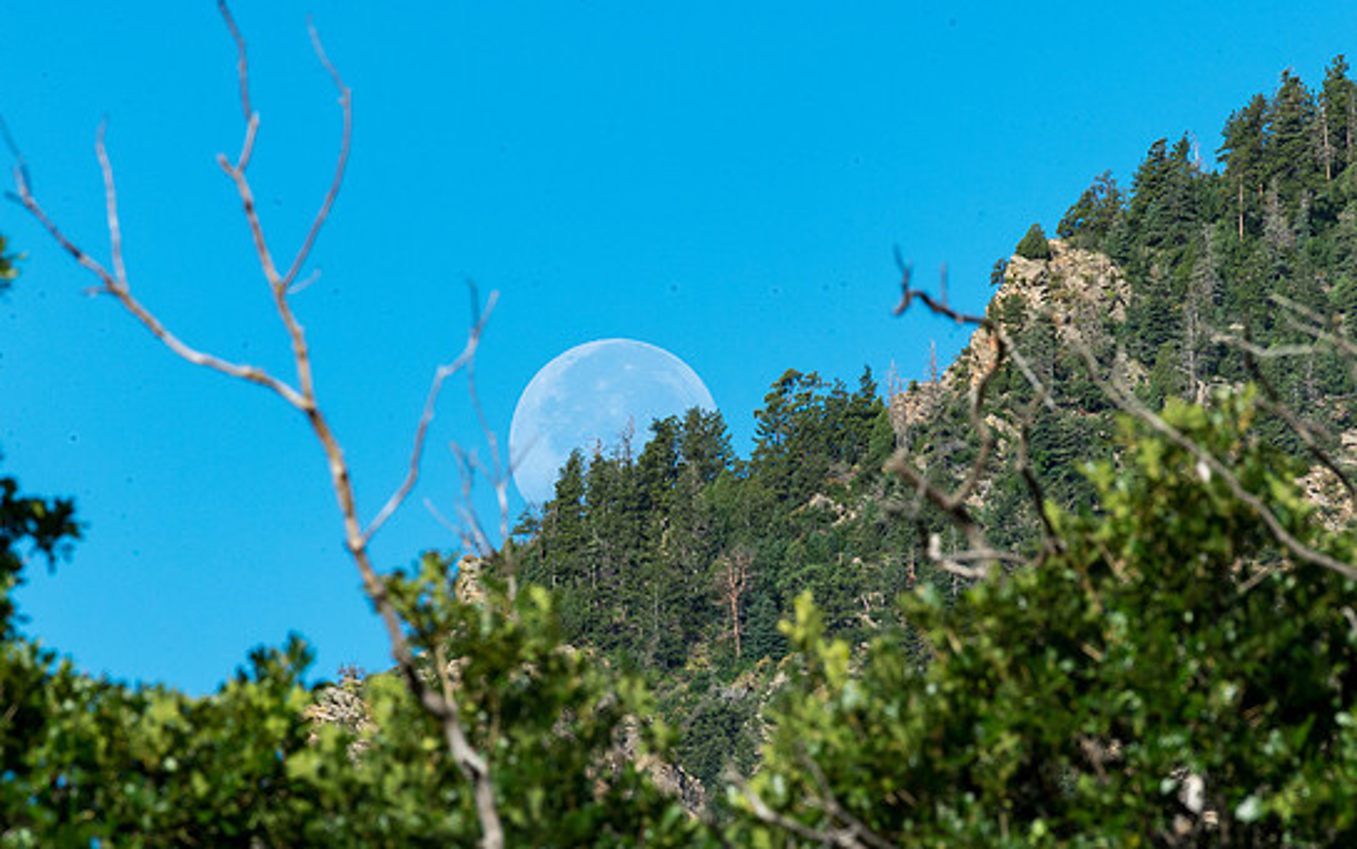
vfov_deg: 1.9
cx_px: 655
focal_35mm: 685
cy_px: 494
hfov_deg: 3.1
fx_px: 25341
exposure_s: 1/250
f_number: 20
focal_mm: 500
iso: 560
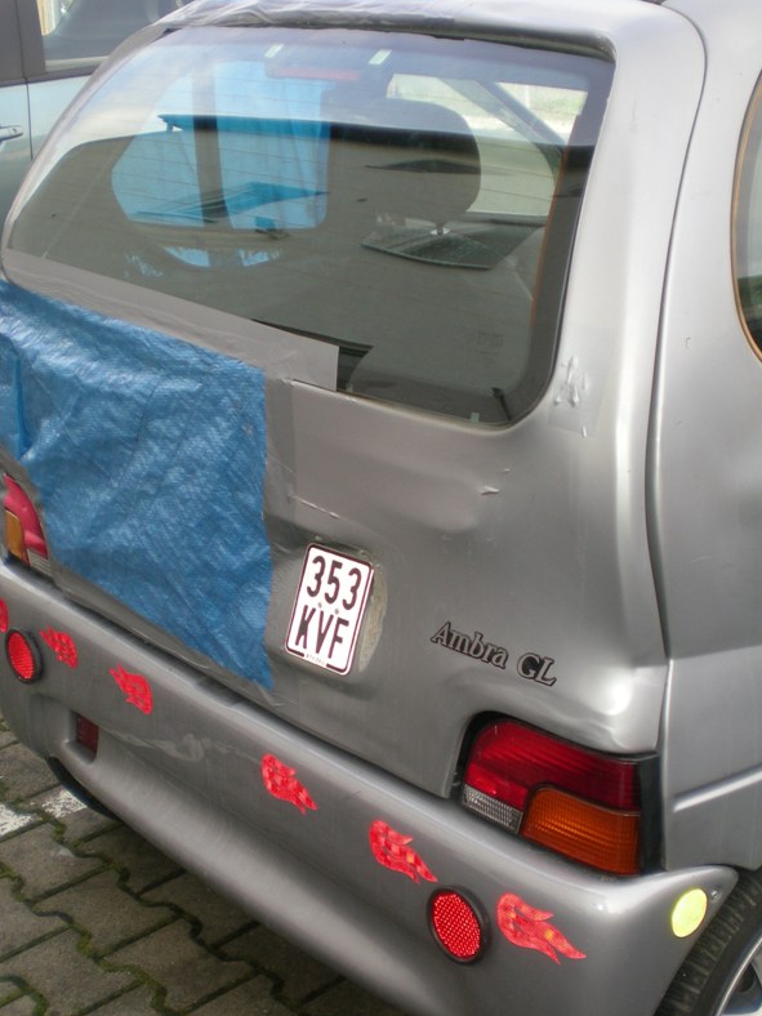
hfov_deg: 30.2
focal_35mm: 48
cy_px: 555
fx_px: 1409
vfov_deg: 39.6
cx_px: 450
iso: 50
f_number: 3.1
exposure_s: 1/135
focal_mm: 6.3
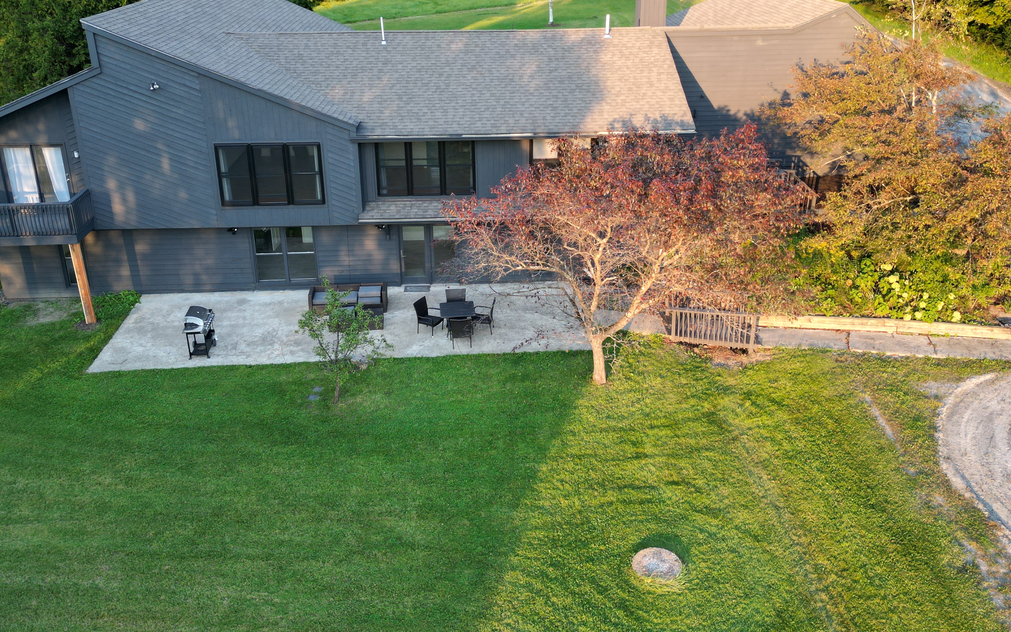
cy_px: 252
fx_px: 909
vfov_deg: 38.2
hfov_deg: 58.1
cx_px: 504
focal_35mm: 33
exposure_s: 1/40
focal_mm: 6.72
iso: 110
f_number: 1.7
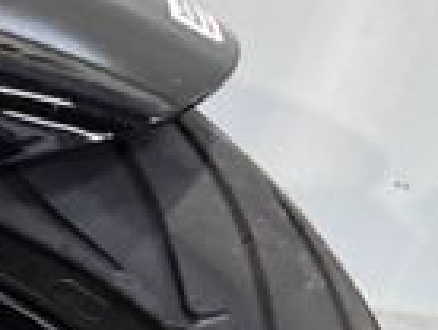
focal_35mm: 111
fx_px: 1407
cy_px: 574
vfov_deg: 12.4
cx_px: -352
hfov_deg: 15.3
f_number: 1.78
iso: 1000
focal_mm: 6.76
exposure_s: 1/33
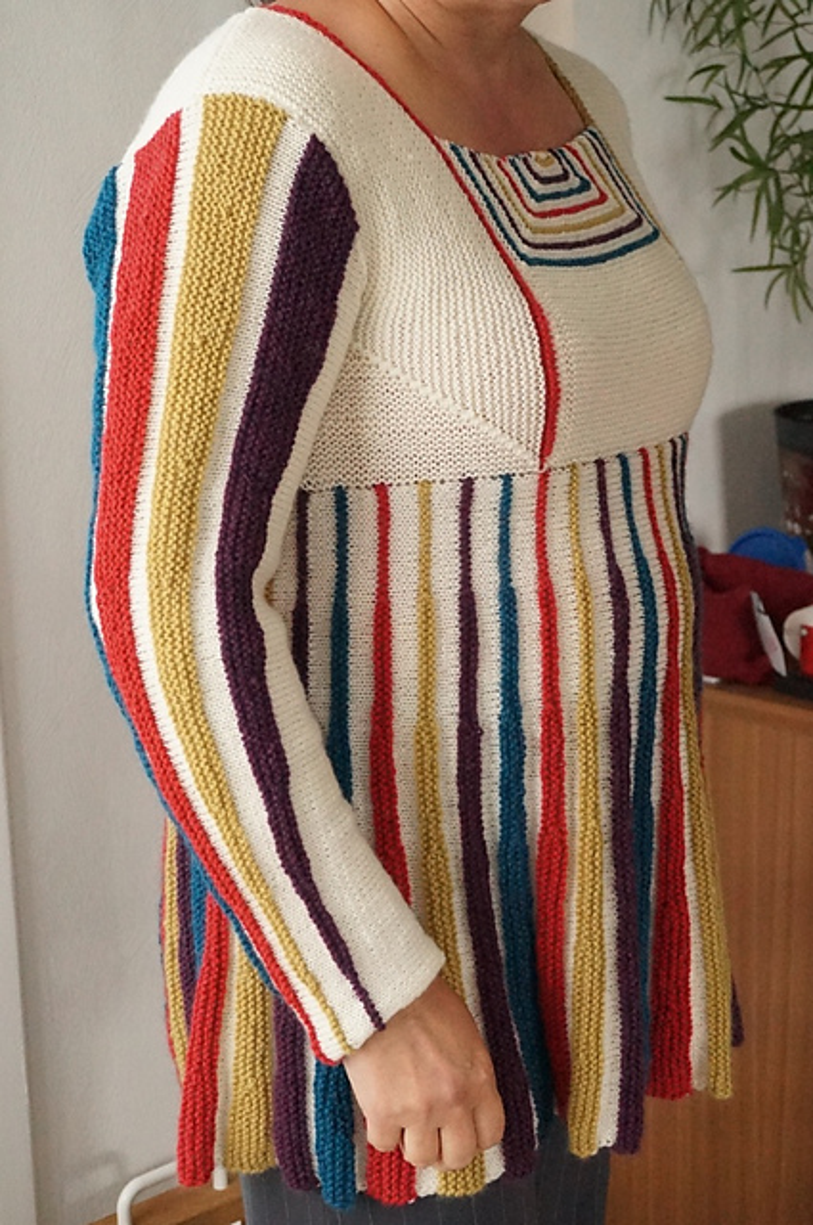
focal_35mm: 54
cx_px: 406
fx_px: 1834
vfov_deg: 36.9
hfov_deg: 25.0
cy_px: 612
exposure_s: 1/160
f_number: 5.6
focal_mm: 36
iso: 6400
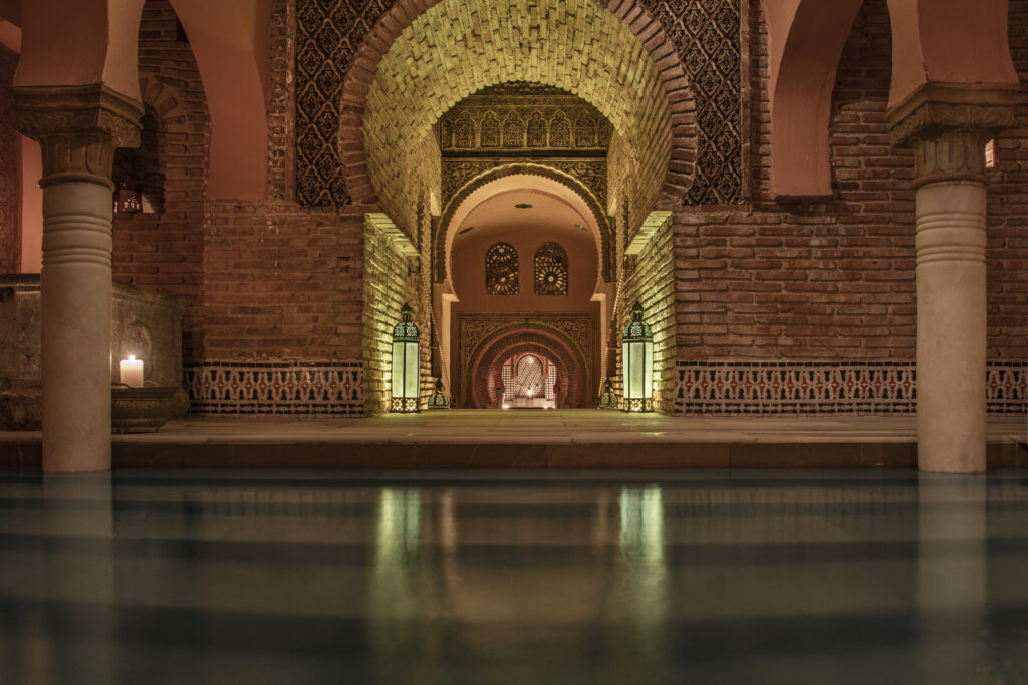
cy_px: 342
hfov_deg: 73.7
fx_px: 685
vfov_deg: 53.1
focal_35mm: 24
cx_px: 514
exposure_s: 6
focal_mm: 24
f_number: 8
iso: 100
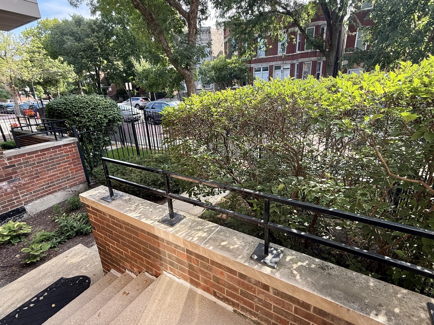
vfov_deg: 85.7
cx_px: 217
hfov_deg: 102.1
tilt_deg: -19.2
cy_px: 162
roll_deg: +4.5
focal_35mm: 14
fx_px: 176
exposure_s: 1/165
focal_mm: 2.22
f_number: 2.2
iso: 50
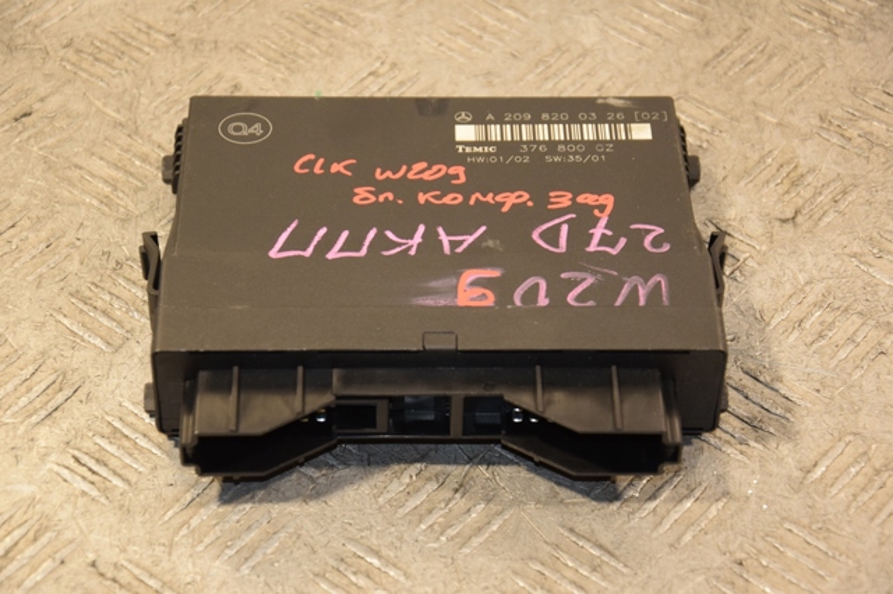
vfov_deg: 13.0
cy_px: 297
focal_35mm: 105
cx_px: 446
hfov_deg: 19.5
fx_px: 2603
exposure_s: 1/100
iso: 800
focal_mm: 70
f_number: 5.3
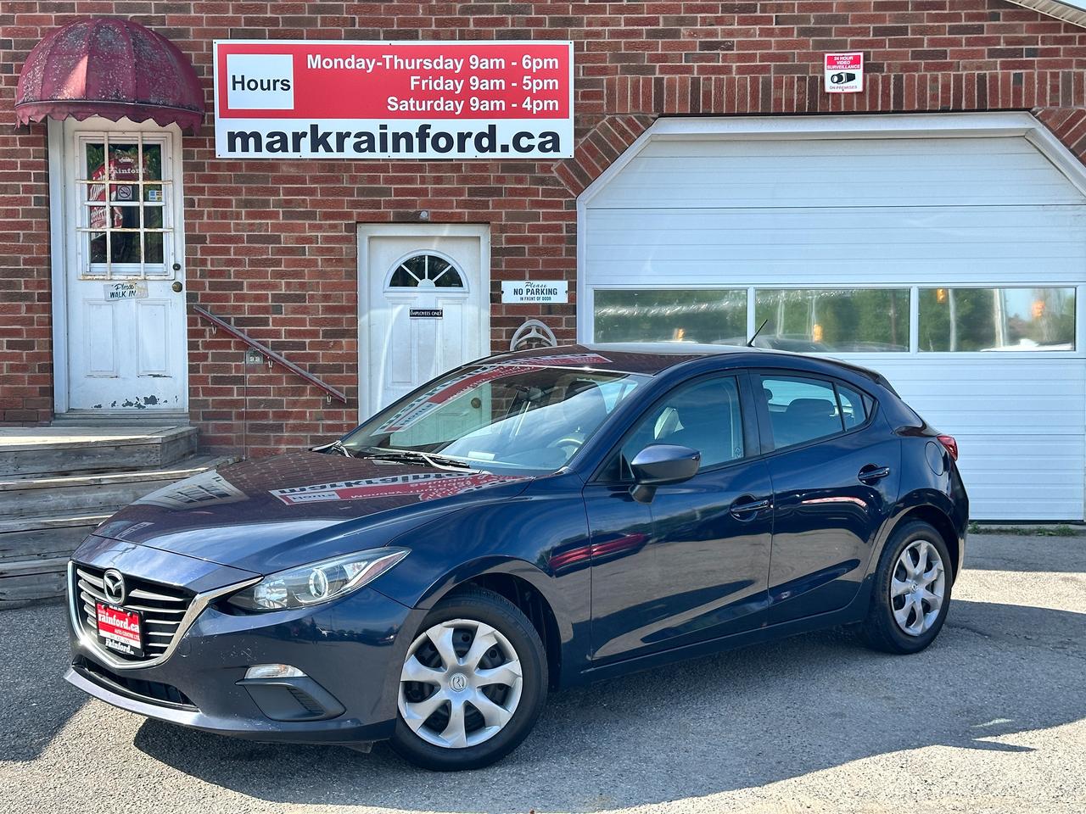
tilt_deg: -2.3
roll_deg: +0.7
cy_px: 407
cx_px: 543
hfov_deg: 39.7
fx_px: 1506
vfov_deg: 30.3
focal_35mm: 48
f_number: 1.78
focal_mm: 6.86
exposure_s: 1/1185
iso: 64
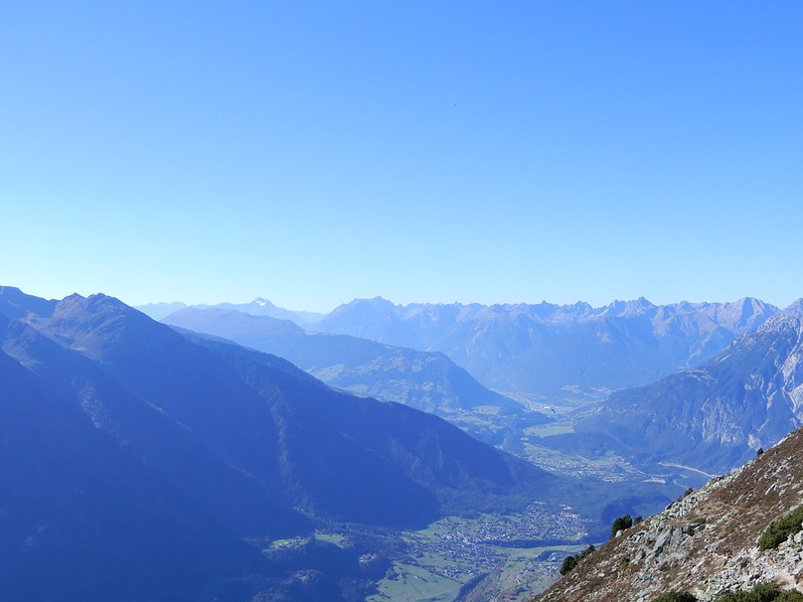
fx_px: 881
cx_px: 506
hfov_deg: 48.5
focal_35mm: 38
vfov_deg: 37.0
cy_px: 434
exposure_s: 1/800
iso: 80
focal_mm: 4.3
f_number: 3.4
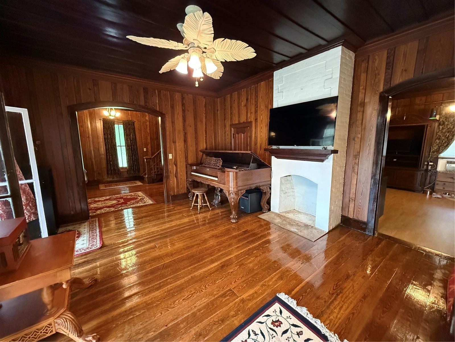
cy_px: 171
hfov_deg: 102.1
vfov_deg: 85.7
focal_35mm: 14
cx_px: 228
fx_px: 184
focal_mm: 2.22
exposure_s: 1/59
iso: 1000
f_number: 2.2
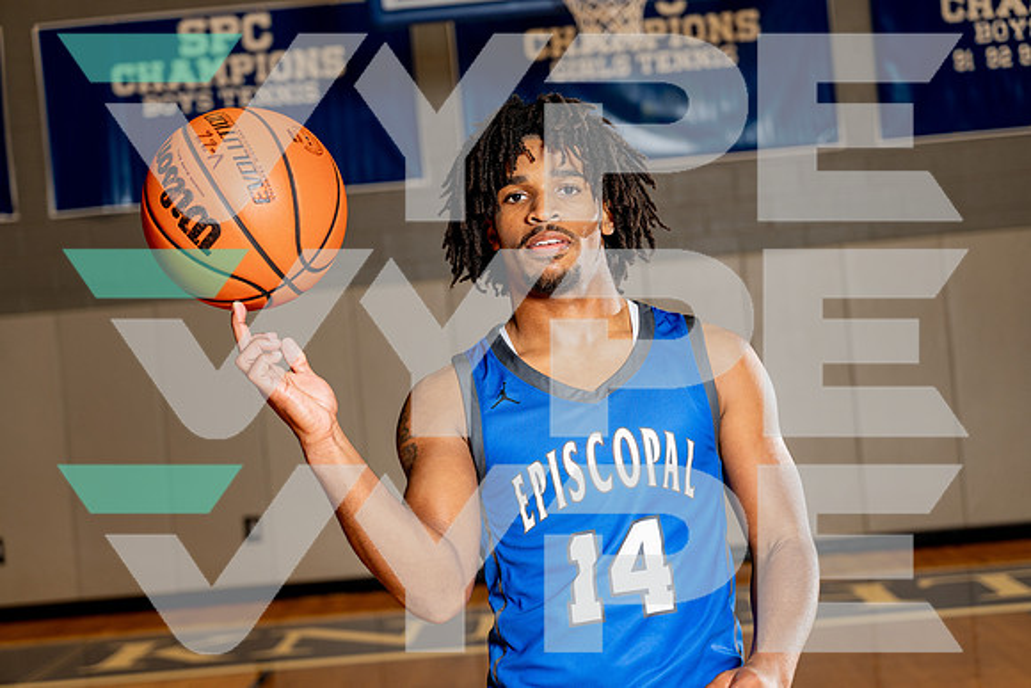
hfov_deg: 28.8
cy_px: 344
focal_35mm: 70
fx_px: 2005
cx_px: 516
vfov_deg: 19.5
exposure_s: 1/250
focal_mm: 70
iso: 250
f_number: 4
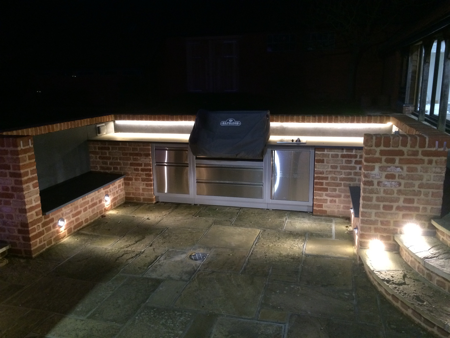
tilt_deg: -12.4
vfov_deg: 48.2
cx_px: 225
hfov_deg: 61.7
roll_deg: +1.1
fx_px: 377
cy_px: 169
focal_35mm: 29
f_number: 2.2
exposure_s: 1/17
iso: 320
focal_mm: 4.15
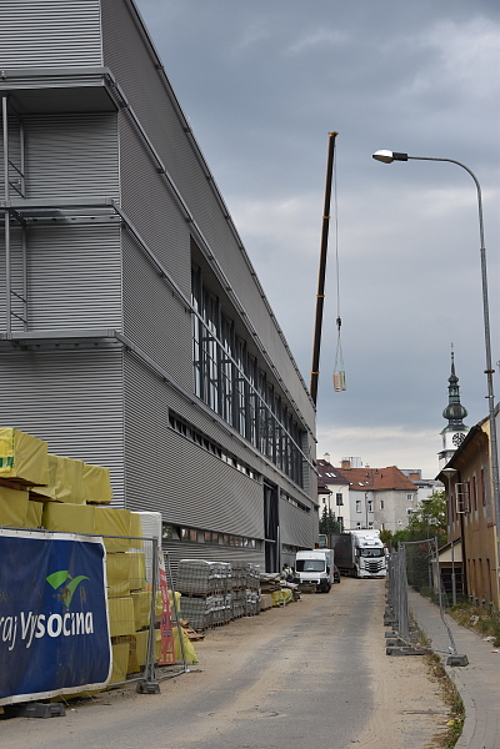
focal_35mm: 72
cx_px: 250
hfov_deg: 18.9
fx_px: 1500
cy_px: 374
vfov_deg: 28.1
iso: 400
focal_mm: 48
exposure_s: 1/1250
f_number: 5
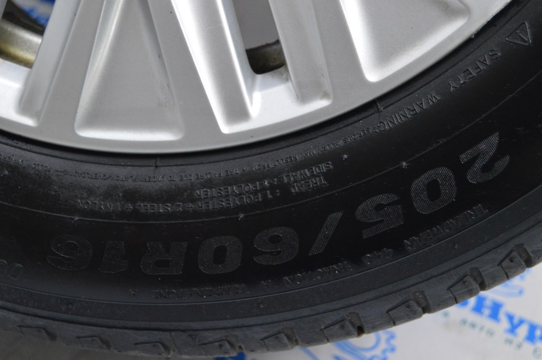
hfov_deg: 29.3
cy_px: 180
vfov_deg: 19.7
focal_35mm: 69
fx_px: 1038
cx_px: 271
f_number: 5.3
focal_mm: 46
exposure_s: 1/60
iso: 2800
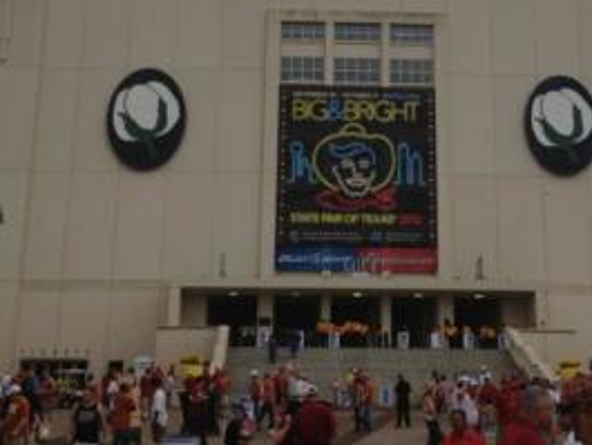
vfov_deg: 22.0
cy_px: 82
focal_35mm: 66
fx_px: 1129
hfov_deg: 29.3
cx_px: 340
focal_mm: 4.28
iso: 64
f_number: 2.4
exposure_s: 1/1381
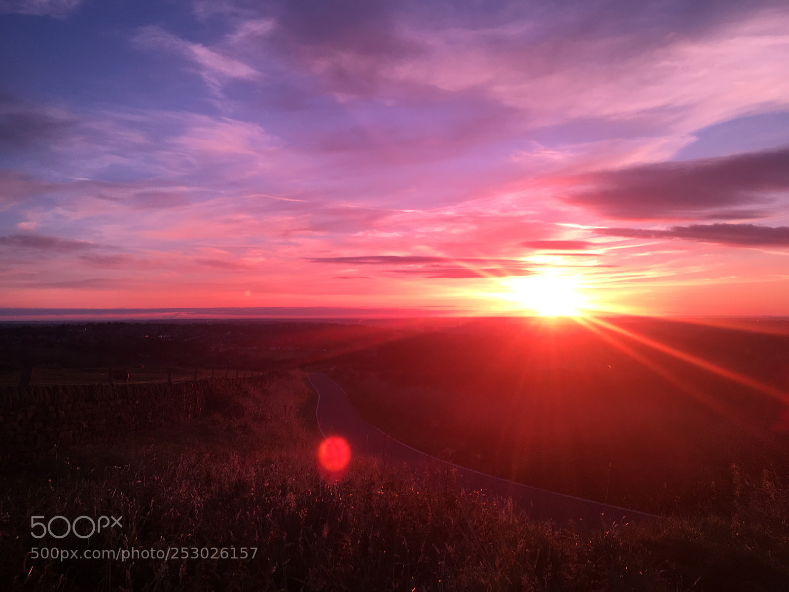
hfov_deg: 61.7
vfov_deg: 48.2
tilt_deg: +1.0
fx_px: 661
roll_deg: +1.2
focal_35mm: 29
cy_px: 296
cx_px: 394
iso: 25
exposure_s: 1/50
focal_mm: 4.15
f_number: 2.2
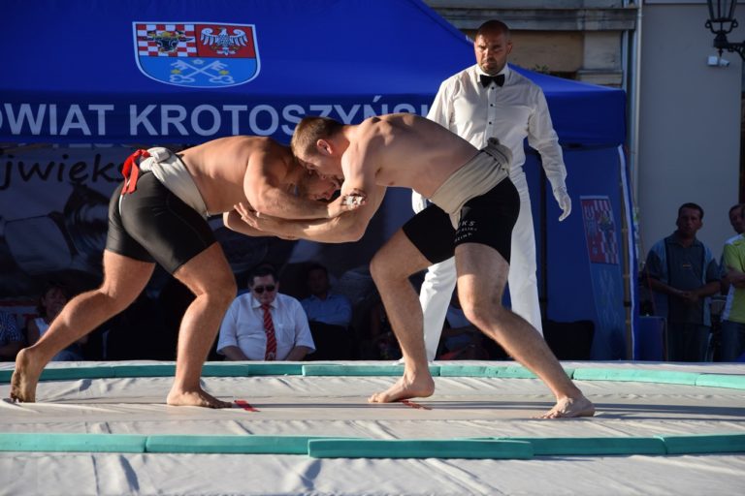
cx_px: 372
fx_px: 2638
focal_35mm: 128
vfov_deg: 10.8
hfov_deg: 16.1
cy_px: 248
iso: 560
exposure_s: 1/1000
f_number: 5.6
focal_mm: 85
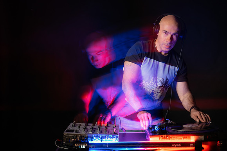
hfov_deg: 32.0
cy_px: 63
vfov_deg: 21.6
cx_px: 106
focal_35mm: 63
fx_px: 396
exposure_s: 2.5
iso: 200
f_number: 8
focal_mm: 54
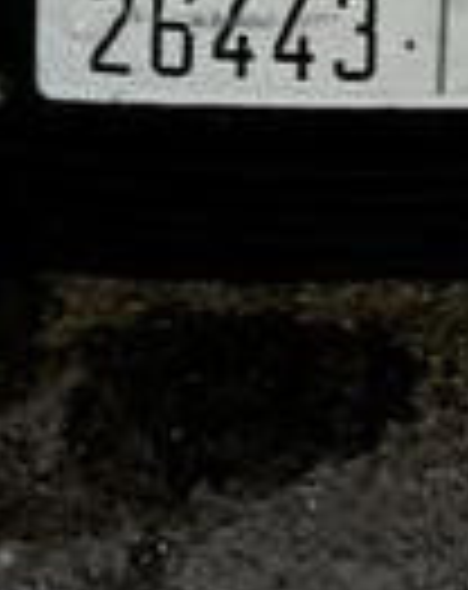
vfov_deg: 10.6
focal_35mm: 156
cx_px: 522
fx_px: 2714
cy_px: -826
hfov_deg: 9.7
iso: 1267
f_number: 1.7
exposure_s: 1/33.3
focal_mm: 5.24
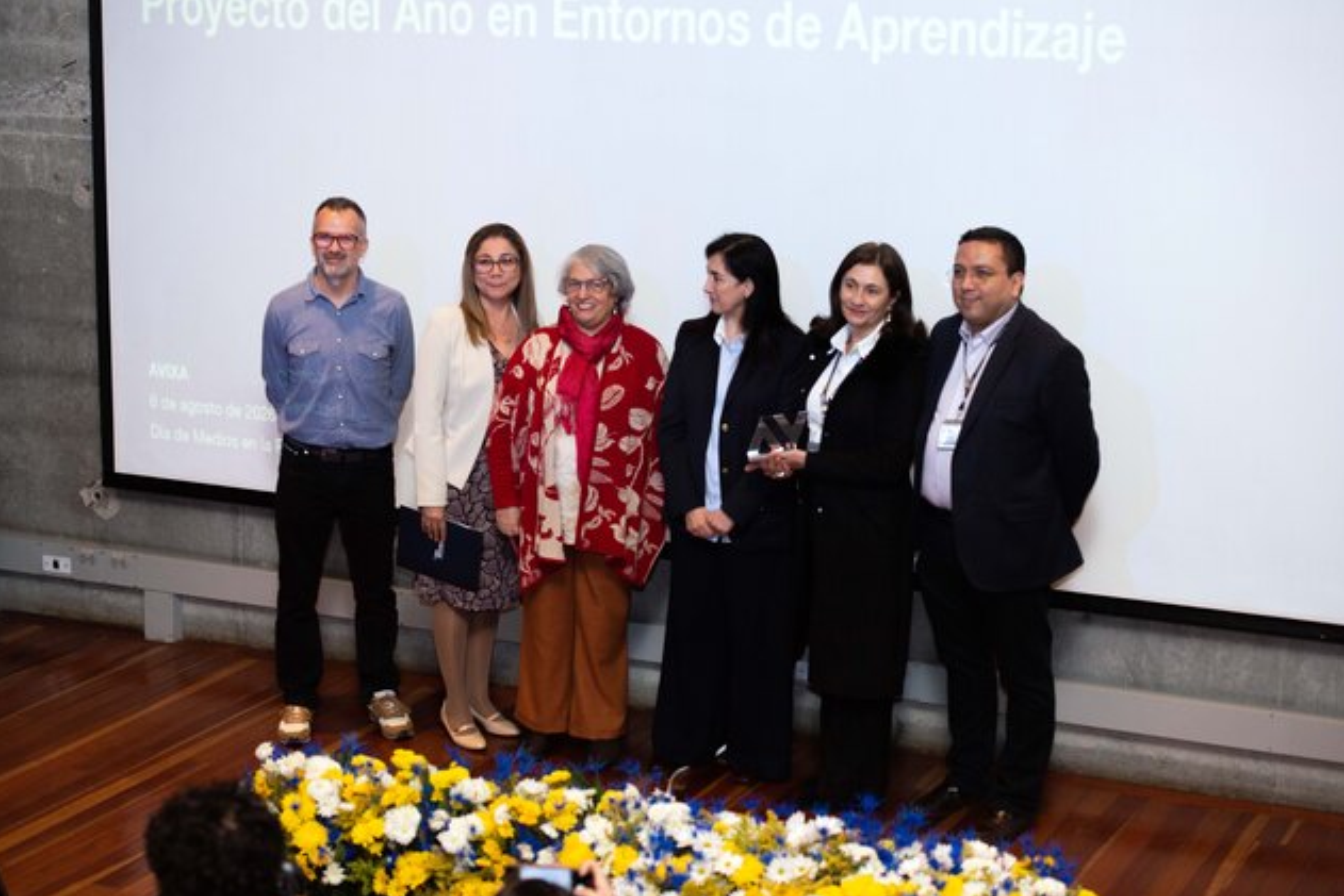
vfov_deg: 19.2
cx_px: 673
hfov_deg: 28.4
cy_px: 450
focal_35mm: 71
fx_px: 2651
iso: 3200
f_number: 3.2
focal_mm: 70
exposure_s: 1/250
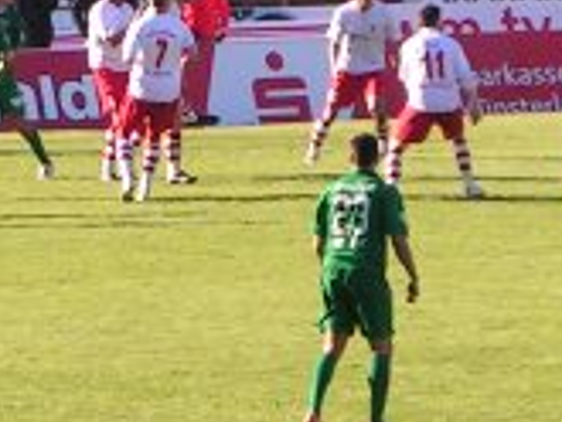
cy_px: -214
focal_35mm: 728
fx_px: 11828
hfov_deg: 2.7
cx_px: 153
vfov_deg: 2.0
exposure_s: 1/250
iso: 50
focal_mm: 22.9
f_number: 4.5
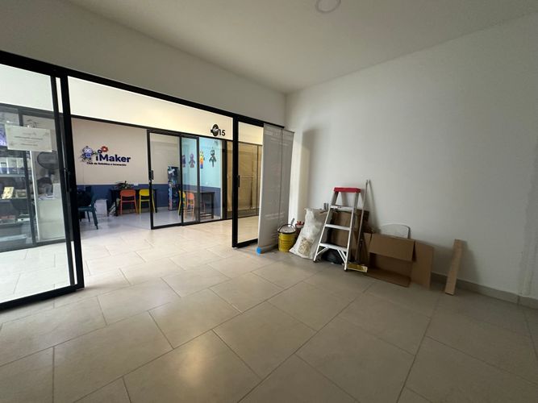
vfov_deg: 85.7
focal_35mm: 14
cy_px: 202
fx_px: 218
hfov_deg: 102.1
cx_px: 269
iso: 400
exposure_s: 1/60
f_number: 2.2
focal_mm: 2.22
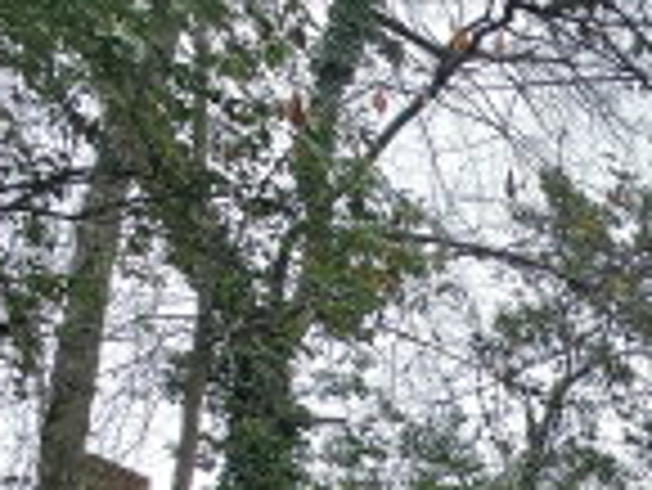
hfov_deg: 26.9
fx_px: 867
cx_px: 1012
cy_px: 733
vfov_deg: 24.6
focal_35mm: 46
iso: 50
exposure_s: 1/2000
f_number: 2.2
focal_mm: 2.2
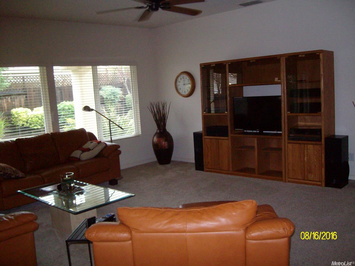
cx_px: 178
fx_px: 359
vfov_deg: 40.7
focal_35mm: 35
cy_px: 133
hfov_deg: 52.6
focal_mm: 5.8
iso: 320
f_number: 2.8
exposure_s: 1/40
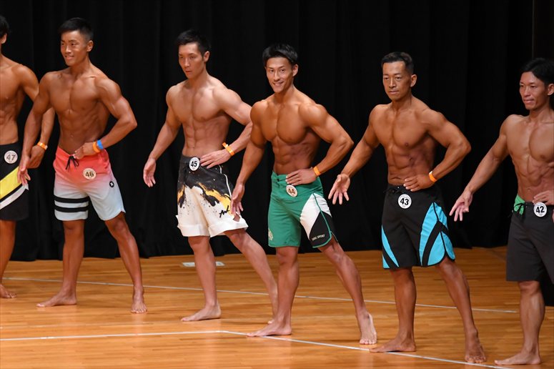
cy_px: 184
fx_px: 4153
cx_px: 277
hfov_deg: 7.6
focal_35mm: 270
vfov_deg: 5.1
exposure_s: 1/400
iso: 4000
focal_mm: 180
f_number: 5.6
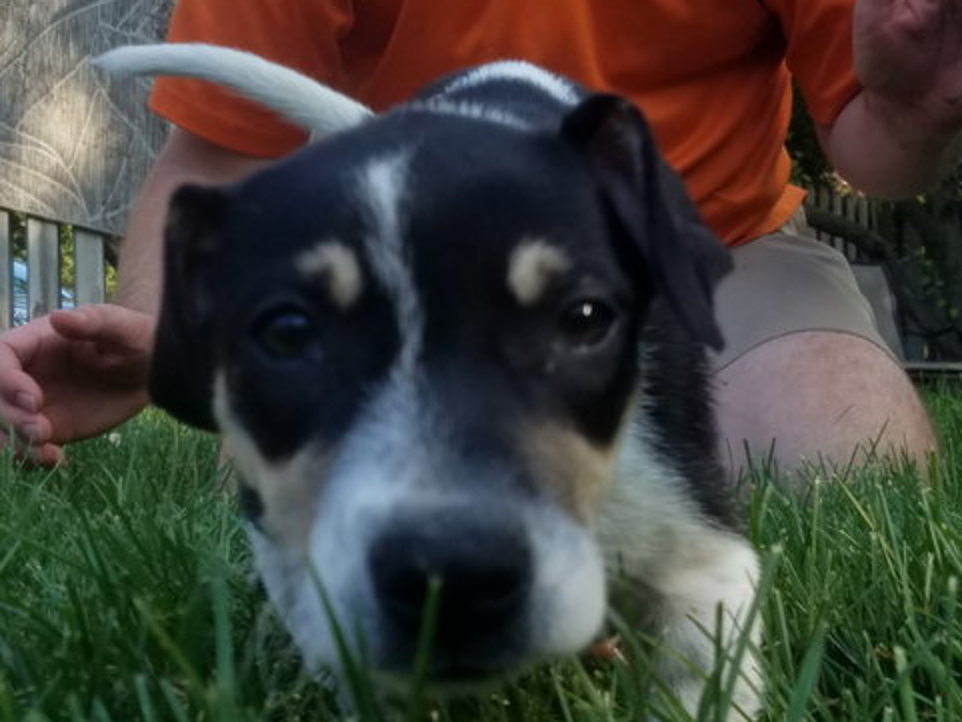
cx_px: 498
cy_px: 365
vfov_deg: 51.4
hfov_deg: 65.3
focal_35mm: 27
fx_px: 751
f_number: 1.7
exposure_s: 1/516
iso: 50
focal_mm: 4.2
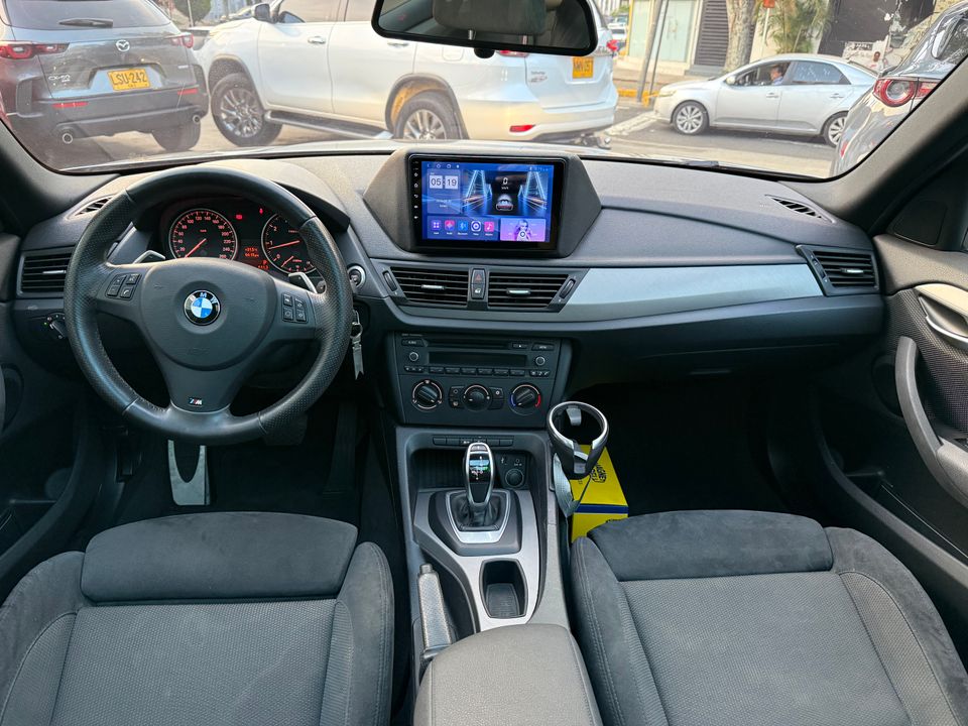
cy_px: 363
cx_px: 484
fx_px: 671
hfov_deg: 71.6
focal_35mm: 24
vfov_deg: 56.8
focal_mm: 6.76
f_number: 1.78
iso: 320
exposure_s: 1/60
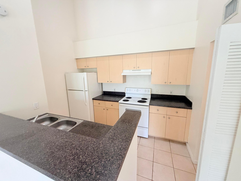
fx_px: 97
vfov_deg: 85.7
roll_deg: -1.2
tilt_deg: -13.4
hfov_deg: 102.1
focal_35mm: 14
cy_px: 90
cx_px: 120
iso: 160
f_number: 2.2
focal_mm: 2.22
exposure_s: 1/120
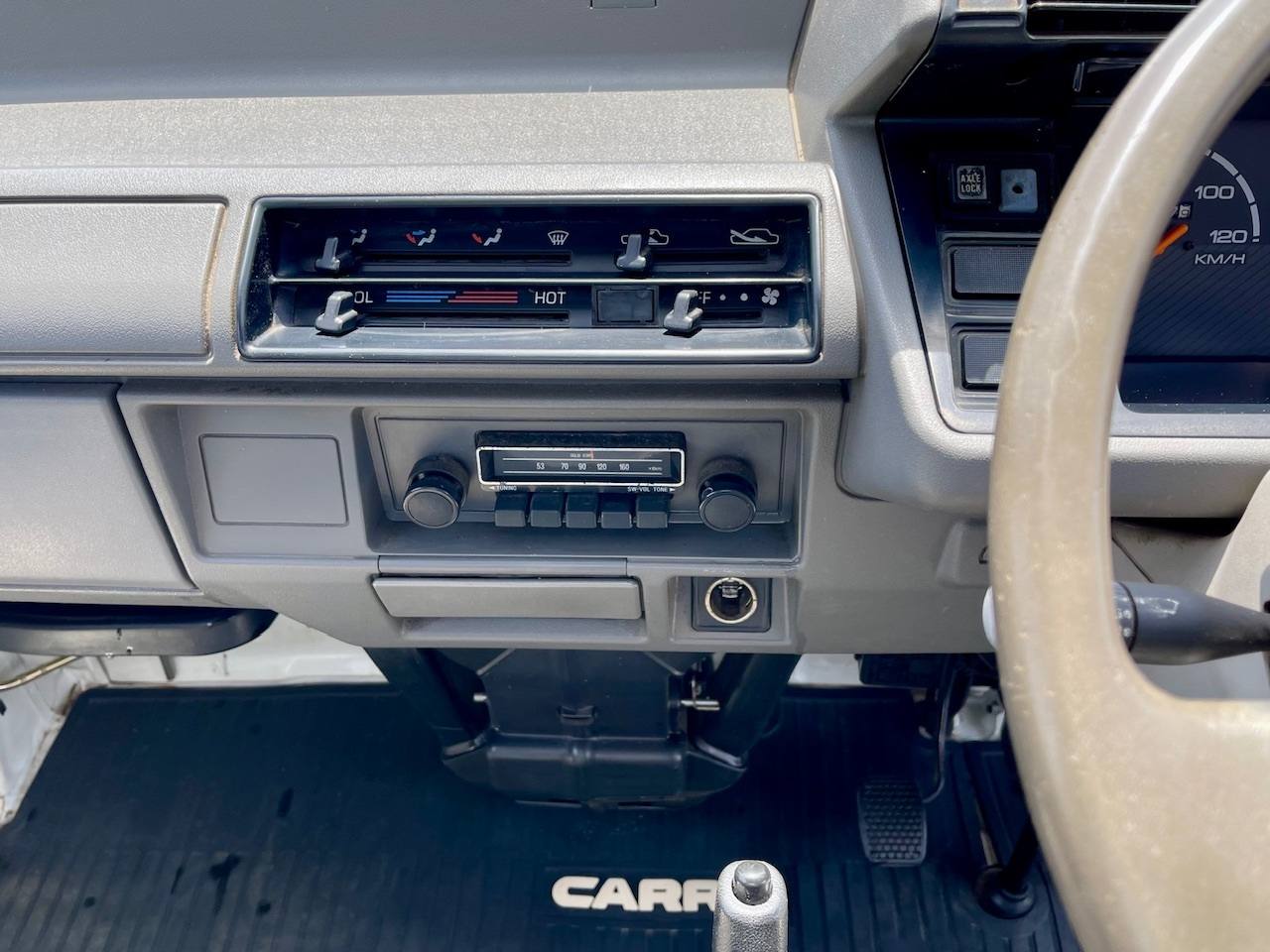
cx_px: 635
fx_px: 917
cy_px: 476
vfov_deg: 54.9
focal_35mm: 25
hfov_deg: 69.4
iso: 32
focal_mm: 5.1
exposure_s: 1/348
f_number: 1.6
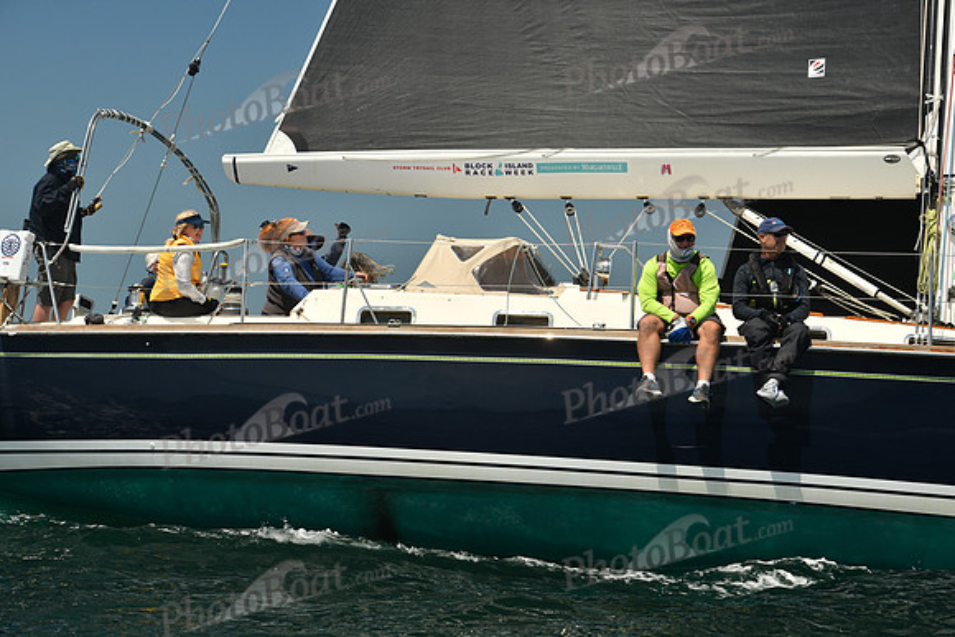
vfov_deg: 15.9
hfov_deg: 23.6
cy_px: 318
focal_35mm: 86
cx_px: 478
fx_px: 2282
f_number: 8
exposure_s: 1/640
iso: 320
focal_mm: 86
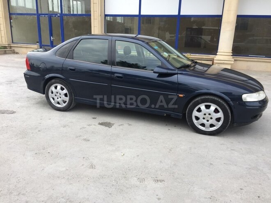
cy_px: 102
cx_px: 136
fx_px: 227
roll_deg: -2.7
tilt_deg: -17.2
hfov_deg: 61.7
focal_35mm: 29
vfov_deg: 48.2
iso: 32
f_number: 2.2
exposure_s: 1/111
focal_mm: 4.15
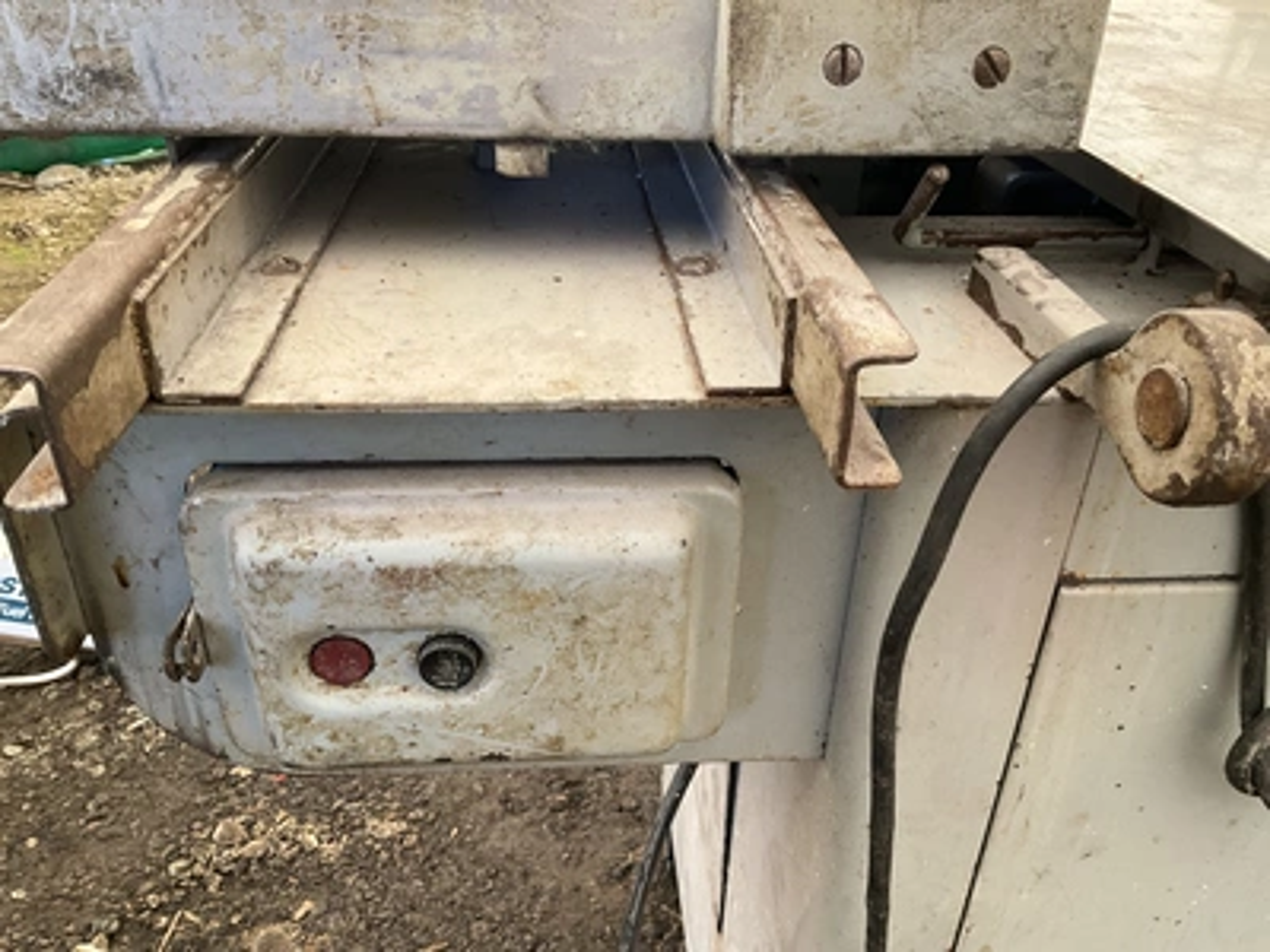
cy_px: 476
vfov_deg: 48.2
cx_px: 635
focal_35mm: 29
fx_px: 1064
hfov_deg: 61.7
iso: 50
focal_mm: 3
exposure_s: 1/122
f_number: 1.8
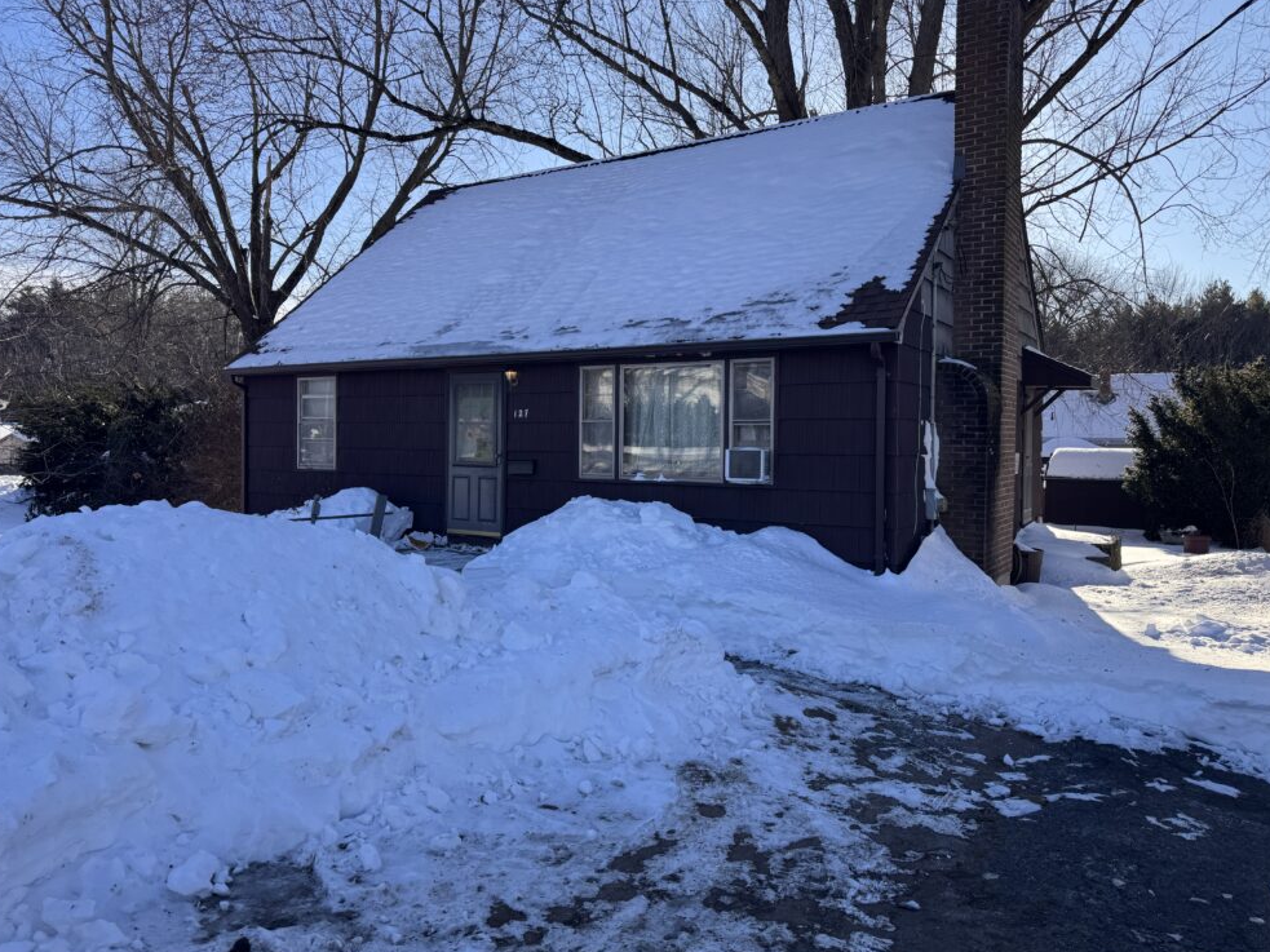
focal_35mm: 25
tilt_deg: -3.0
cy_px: 466
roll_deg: -0.8
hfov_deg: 69.4
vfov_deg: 54.9
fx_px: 917
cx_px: 623
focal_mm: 6.76
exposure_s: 1/2174
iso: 80
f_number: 1.78
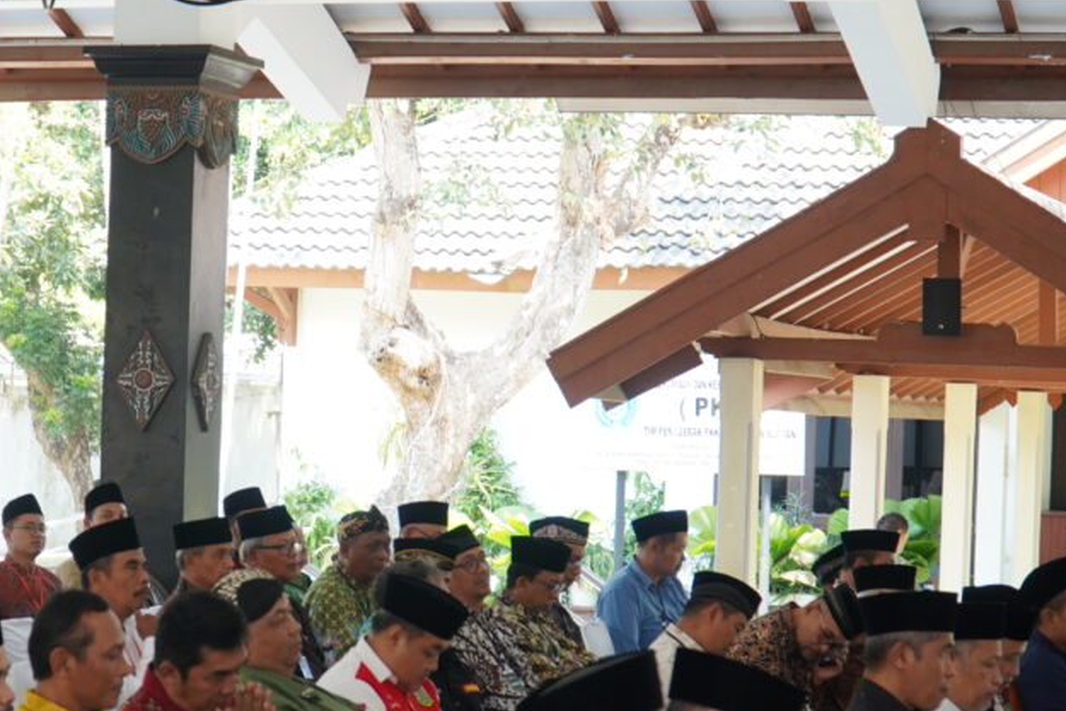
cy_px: 434
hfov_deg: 20.1
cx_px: 314
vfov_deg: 13.6
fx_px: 2986
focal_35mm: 101
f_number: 4.5
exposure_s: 1/125
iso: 400
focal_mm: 41
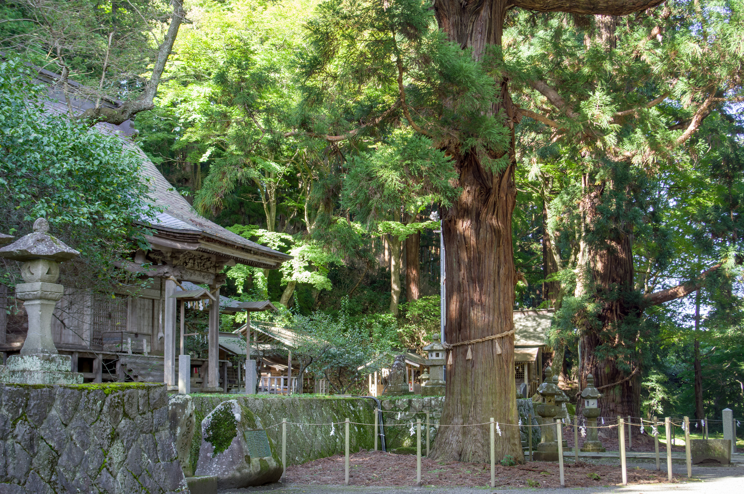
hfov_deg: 35.1
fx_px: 1177
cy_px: 247
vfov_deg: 23.7
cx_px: 372
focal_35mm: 57
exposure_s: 1/20
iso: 200
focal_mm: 38
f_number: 5.6
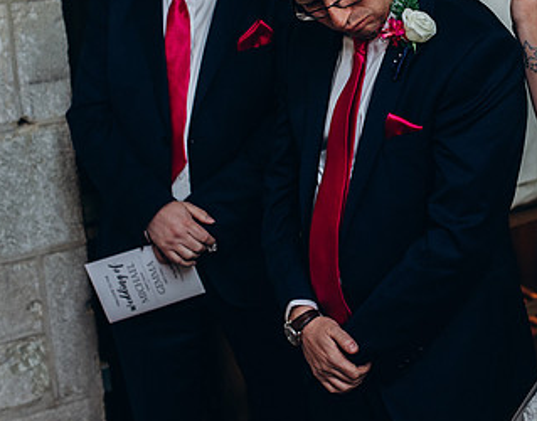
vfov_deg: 17.8
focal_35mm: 85
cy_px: 112
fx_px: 1340
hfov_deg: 22.3
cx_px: 434
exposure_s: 1/100
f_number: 2.5
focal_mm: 35
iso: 400
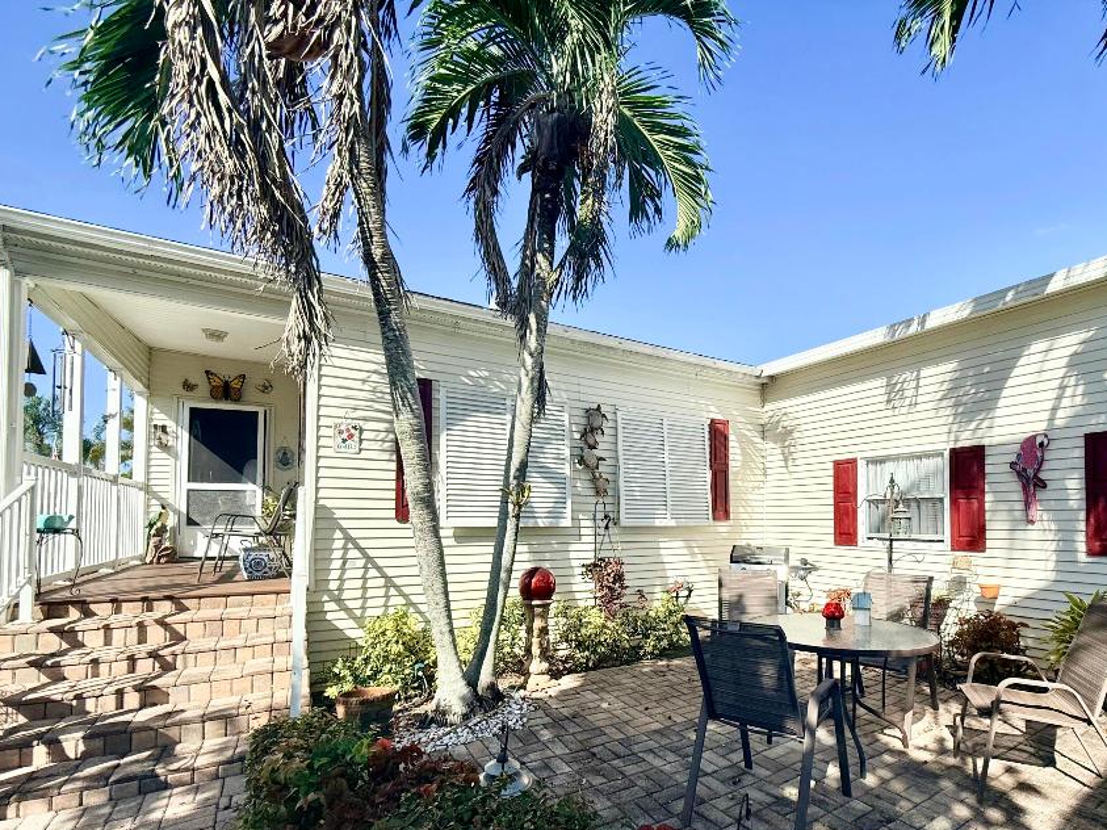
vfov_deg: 73.8
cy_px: 503
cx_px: 620
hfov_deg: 90.6
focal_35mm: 17
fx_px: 544
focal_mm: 2.22
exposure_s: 1/3289
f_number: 2.2
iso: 50
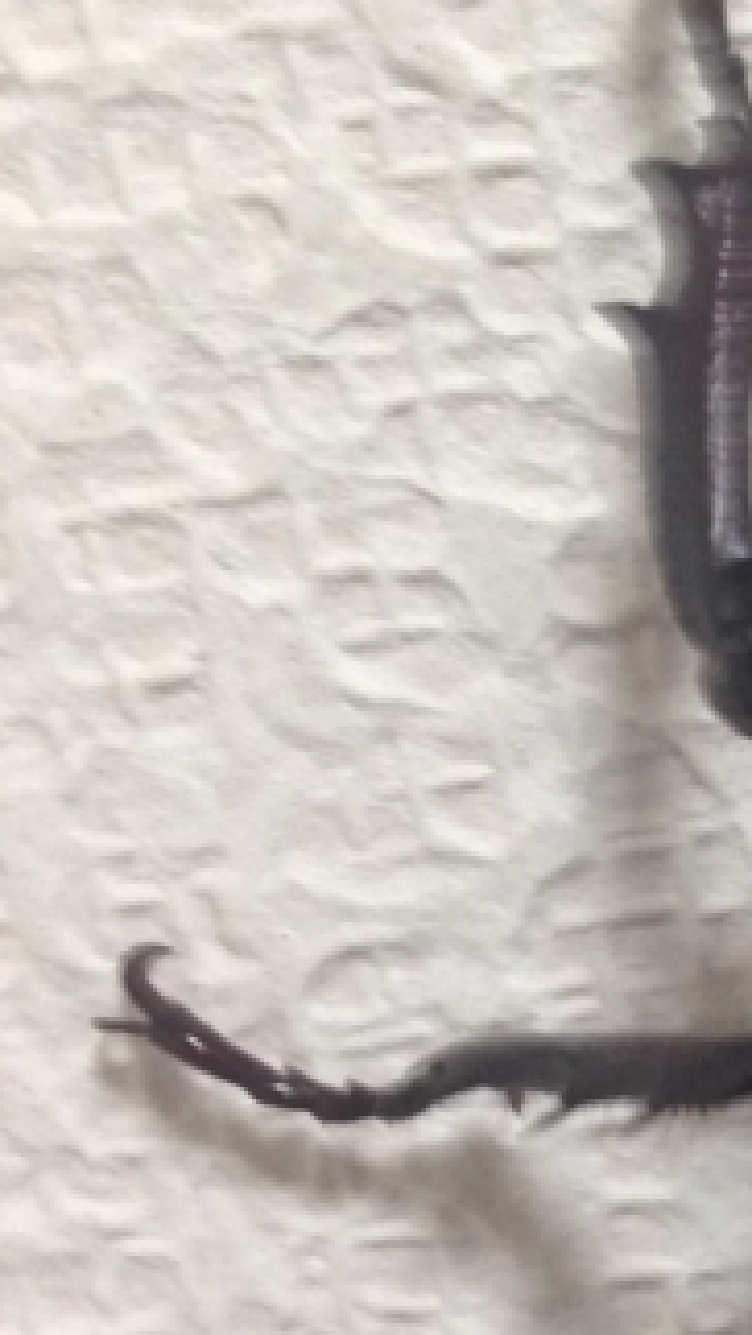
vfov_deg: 18.7
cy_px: 868
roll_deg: +5.7
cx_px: 1289
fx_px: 4036
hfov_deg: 10.1
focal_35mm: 114
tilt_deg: -11.3
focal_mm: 4.12
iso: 125
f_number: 2.4
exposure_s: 1/20
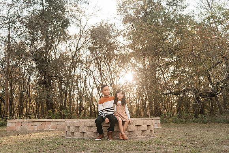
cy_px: 76
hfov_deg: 52.1
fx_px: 234
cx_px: 114
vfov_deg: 36.2
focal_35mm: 37
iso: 125
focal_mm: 35
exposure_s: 1/160
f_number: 4
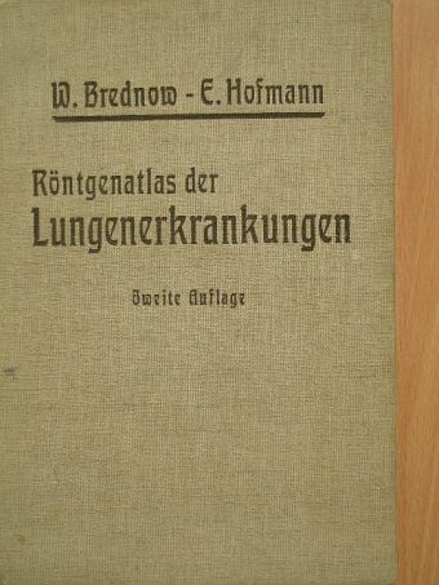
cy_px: 292
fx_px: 1183
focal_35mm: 70
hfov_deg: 21.0
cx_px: 220
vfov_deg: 27.8
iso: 50
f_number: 3.5
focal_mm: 11.7
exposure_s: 1/24.6
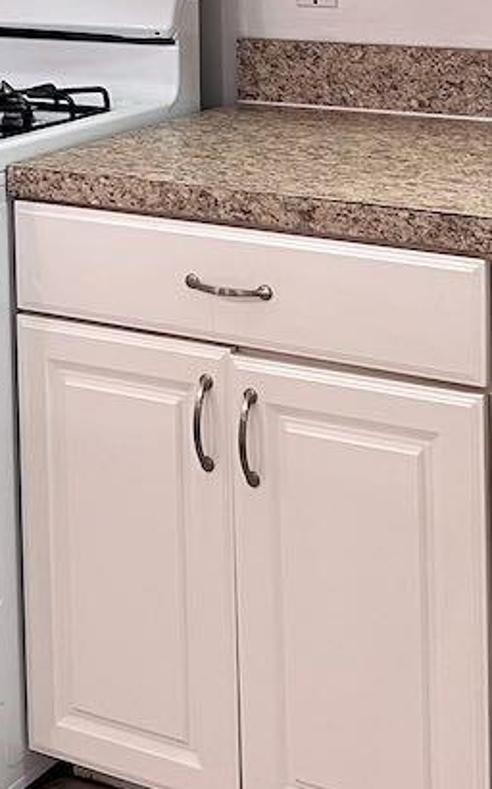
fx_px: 1846
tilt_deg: -6.3
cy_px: 38
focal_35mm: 86
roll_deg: +0.9
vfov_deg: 23.3
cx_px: 142
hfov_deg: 15.1
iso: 100
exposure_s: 1/60
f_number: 1.5
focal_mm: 5.7
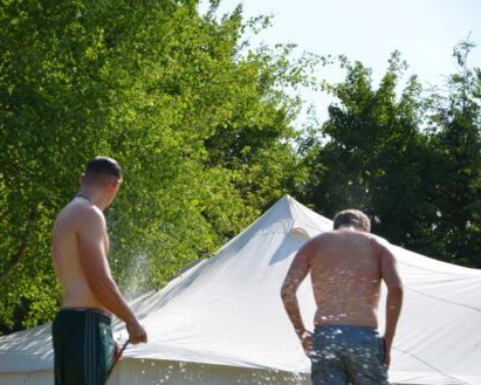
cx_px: 204
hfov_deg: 9.4
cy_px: 192
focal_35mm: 205
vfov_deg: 7.5
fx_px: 2919
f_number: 8
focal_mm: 120
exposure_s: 1/250
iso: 100
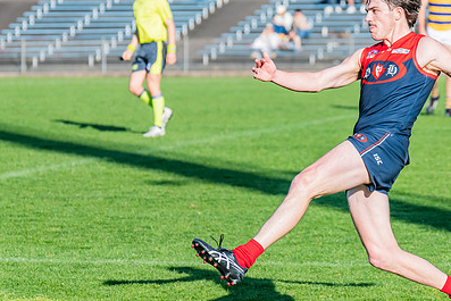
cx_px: 310
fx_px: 4461
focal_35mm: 356
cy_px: 98
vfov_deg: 3.9
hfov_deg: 5.8
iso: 800
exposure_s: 1/1600
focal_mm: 240
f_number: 8
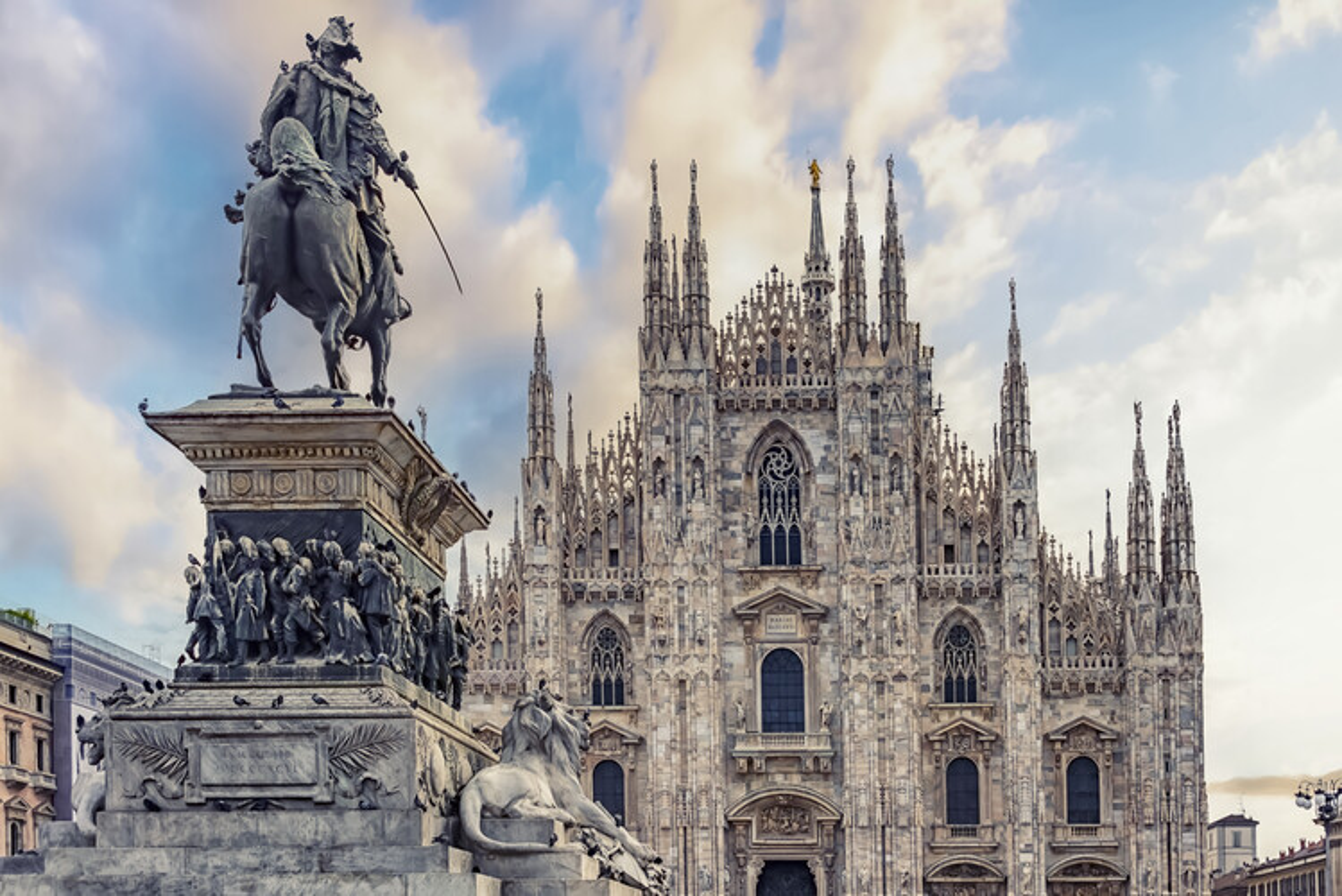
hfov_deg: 48.4
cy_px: 448
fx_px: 1492
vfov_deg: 33.4
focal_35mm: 40
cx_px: 671
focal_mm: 40
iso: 64
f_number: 9
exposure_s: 1/320
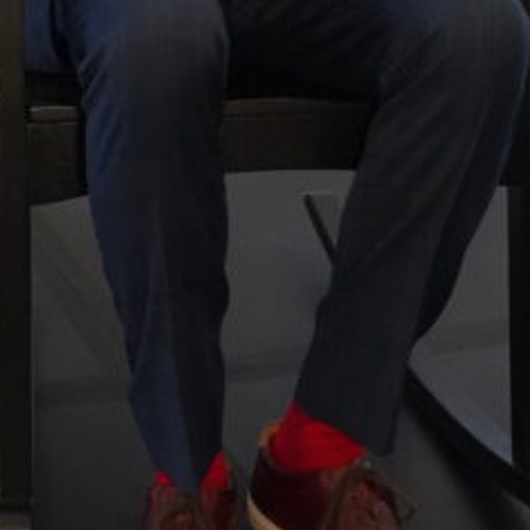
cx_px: 17
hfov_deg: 16.4
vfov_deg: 15.4
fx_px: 1802
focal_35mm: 104
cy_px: -274
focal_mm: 28
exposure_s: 1/160
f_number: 4
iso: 6400
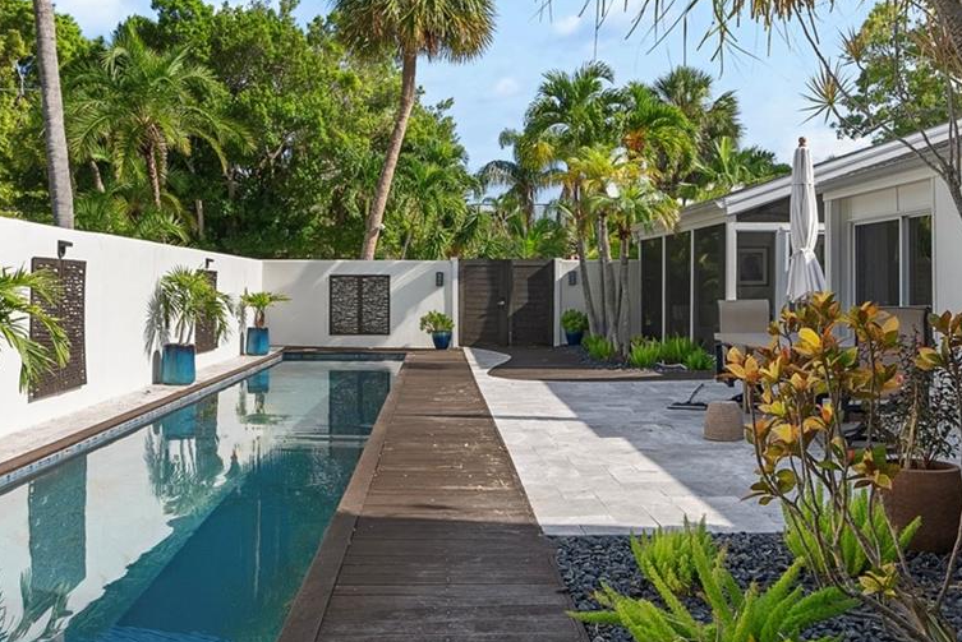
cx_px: 466
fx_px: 909
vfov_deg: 38.9
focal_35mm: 34
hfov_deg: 55.8
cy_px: 288
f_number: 8
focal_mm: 16
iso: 100
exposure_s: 1/60
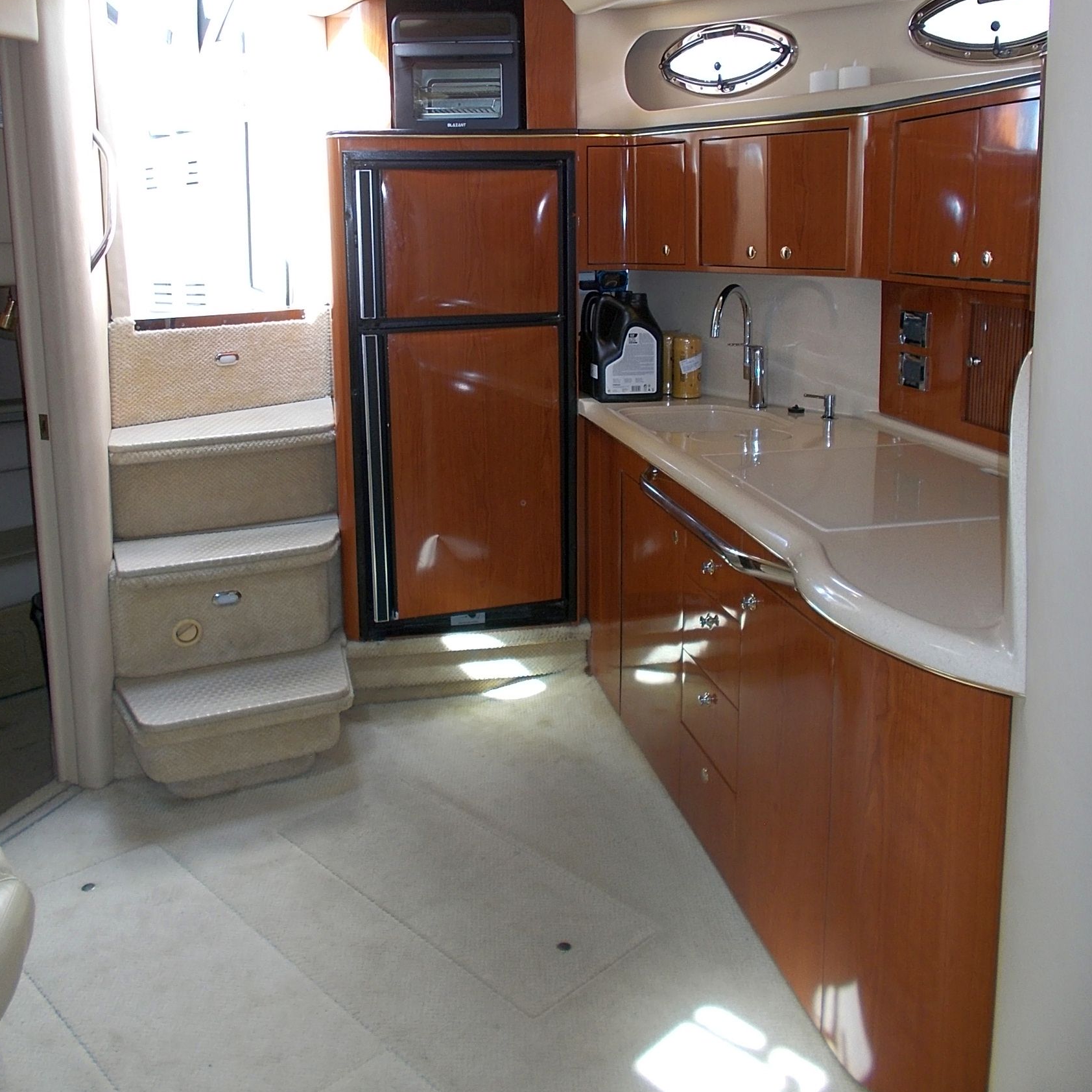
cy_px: 420
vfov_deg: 52.1
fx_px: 1106
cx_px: 548
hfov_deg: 52.5
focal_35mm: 31
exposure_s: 1/25
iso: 80
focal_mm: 4.6
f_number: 3.2
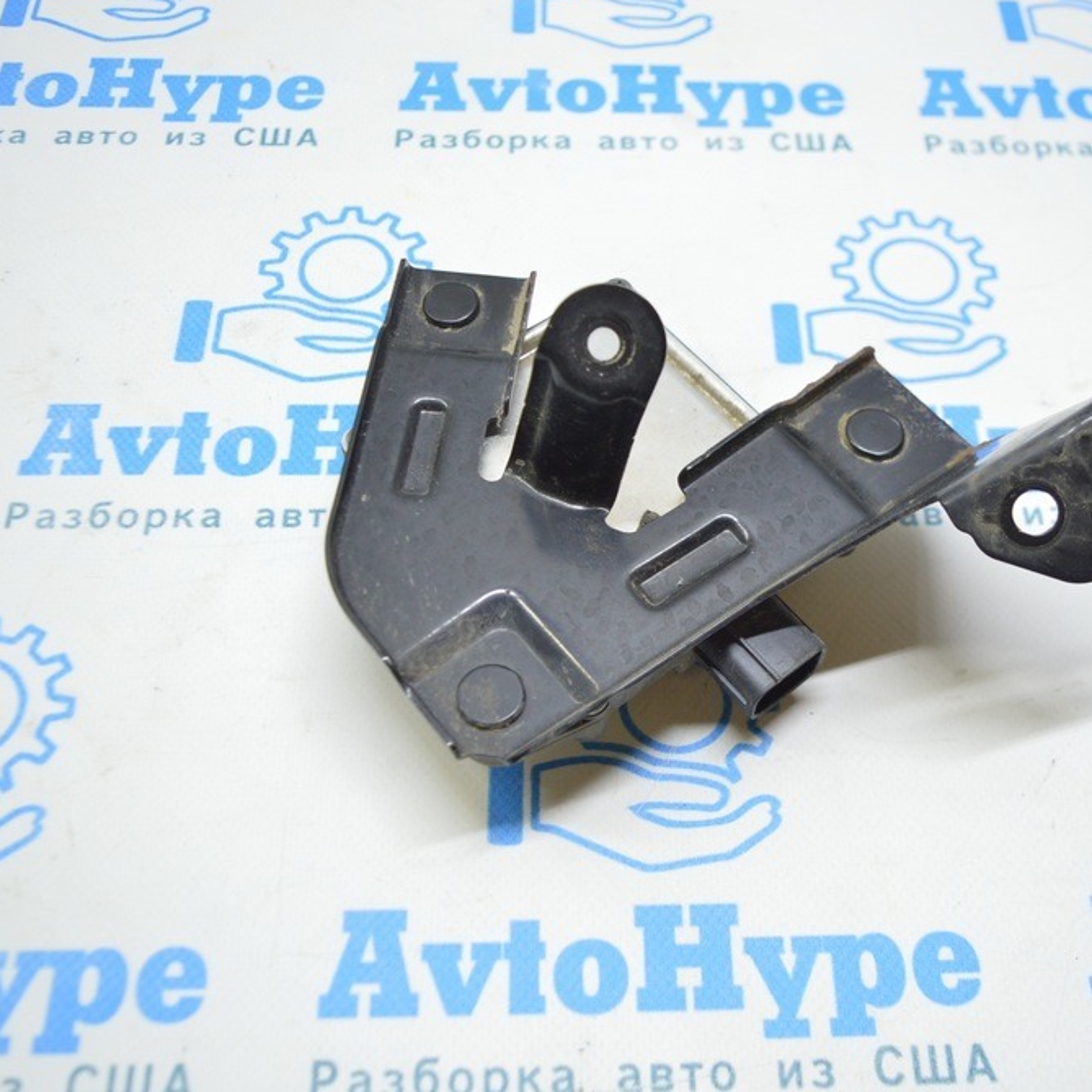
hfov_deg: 42.7
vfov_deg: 42.8
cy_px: 538
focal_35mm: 39
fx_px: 1392
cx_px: 620
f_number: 3.5
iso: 400
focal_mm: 20
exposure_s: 1/40
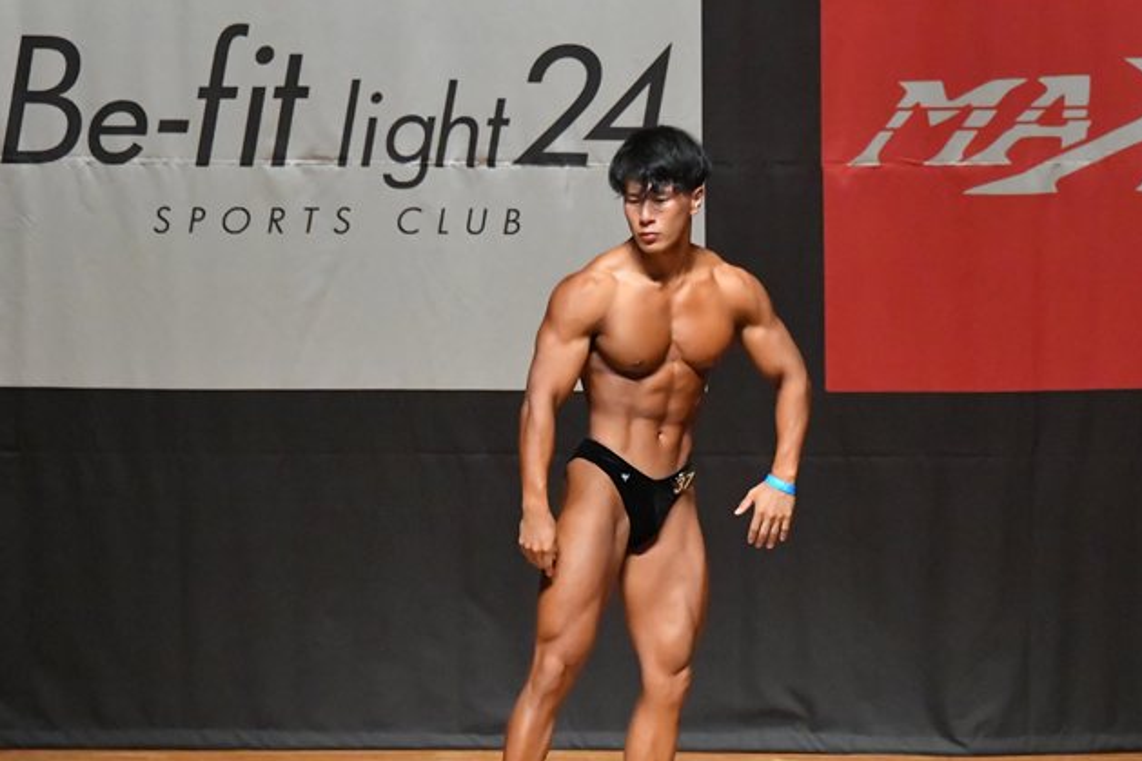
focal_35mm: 314
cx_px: 602
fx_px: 9958
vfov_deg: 4.4
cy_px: 450
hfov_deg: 6.6
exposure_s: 1/400
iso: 12800
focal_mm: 170
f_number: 5.6
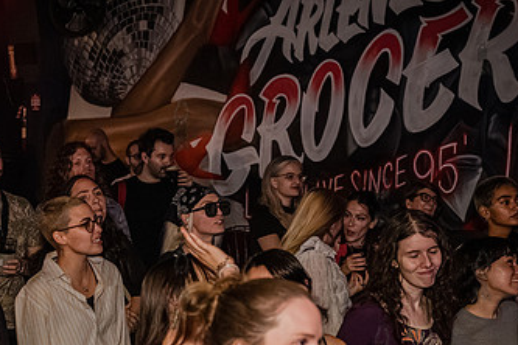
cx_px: 180
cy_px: 274
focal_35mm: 61
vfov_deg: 22.0
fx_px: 878
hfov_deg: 32.7
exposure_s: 1/250
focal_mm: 35
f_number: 3.2
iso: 12800
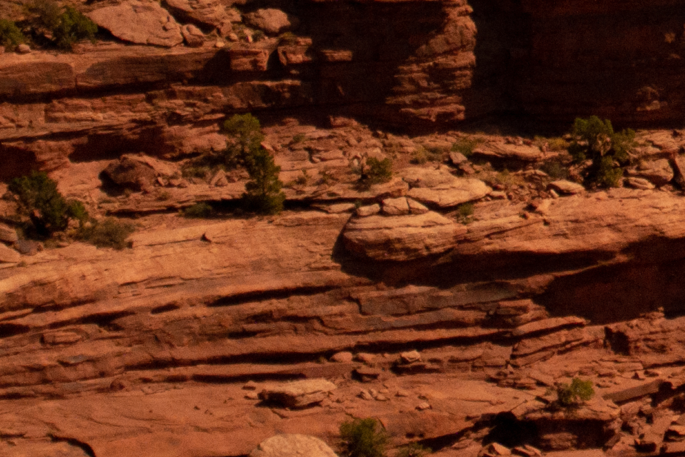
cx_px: 1985
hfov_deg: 3.0
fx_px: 12924
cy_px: -858
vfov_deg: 2.0
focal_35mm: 679
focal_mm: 98
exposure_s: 20
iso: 1250
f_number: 2.8
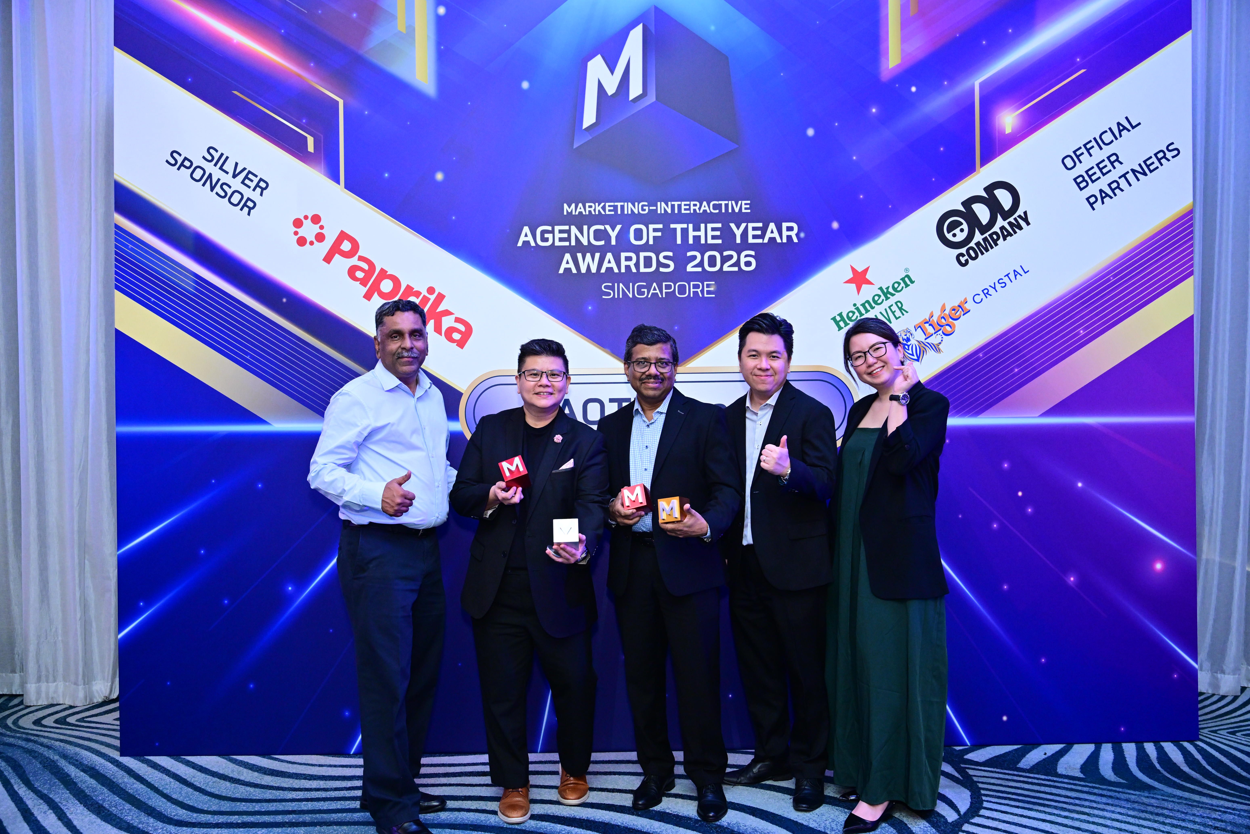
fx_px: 1042
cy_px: 417
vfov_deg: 43.6
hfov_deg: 61.9
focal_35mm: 30
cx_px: 625
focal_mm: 30
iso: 3200
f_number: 4
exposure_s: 1/100
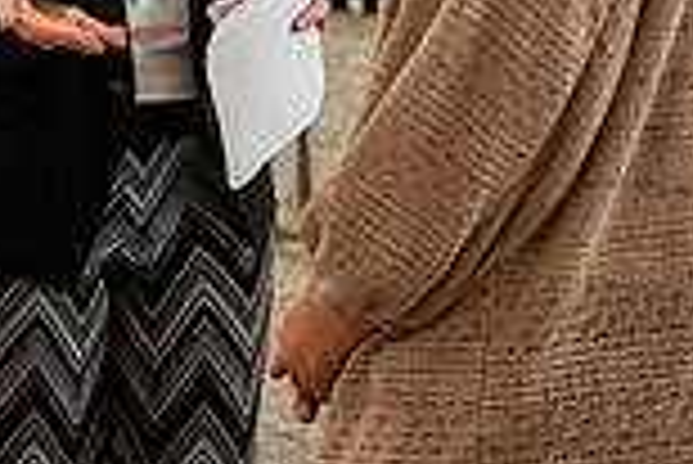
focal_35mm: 132
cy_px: -223
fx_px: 2543
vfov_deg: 10.1
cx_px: -315
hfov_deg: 14.6
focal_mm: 35
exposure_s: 1/200
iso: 3200
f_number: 3.5
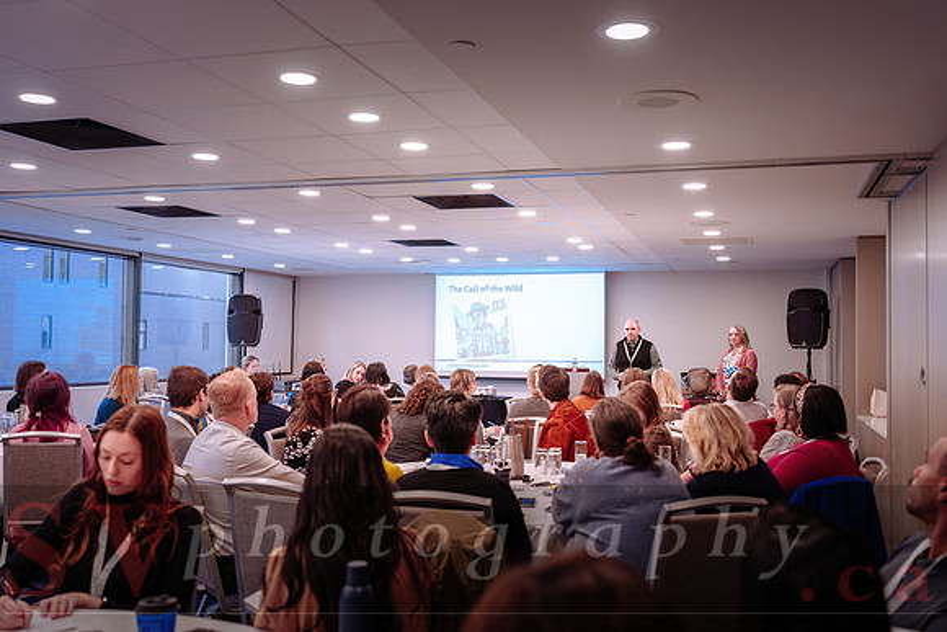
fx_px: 921
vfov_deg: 37.9
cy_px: 316
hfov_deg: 54.4
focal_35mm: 35
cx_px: 474
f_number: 2.8
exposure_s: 1/160
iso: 1000
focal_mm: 35
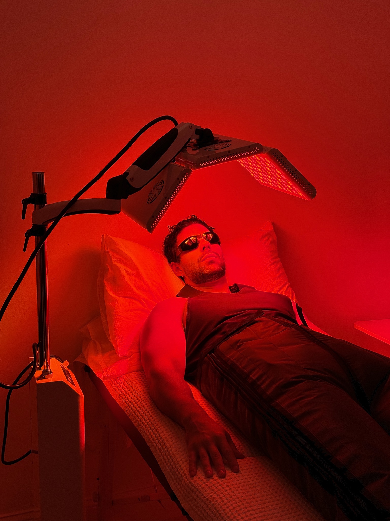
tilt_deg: -13.0
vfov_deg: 39.7
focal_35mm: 48
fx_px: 721
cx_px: 195
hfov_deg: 30.3
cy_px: 260
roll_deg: +0.4
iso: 64
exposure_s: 1/499
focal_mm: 6.86
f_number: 1.78
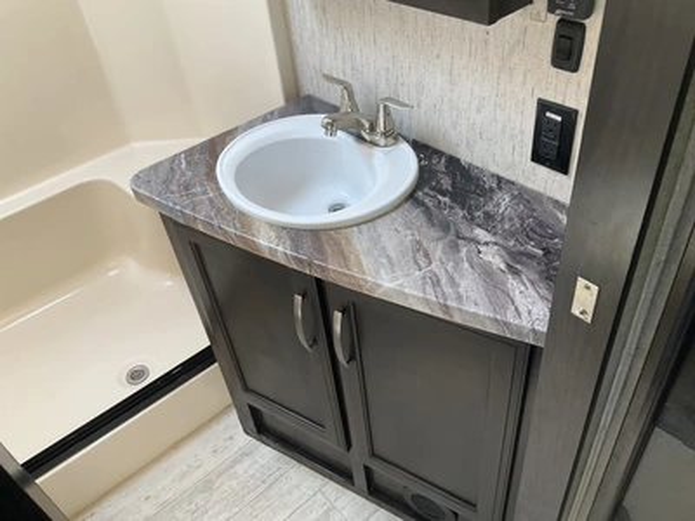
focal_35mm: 29
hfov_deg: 61.7
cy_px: 260
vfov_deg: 48.2
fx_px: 582
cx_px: 348
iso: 64
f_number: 1.8
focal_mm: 3
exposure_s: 1/99
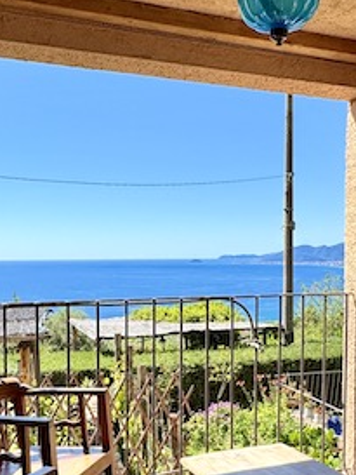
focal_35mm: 43
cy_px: 289
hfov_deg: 33.6
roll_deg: +0.5
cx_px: 174
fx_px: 589
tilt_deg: -2.6
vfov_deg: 43.6
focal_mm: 2.22
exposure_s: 1/1789
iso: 40
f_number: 2.2
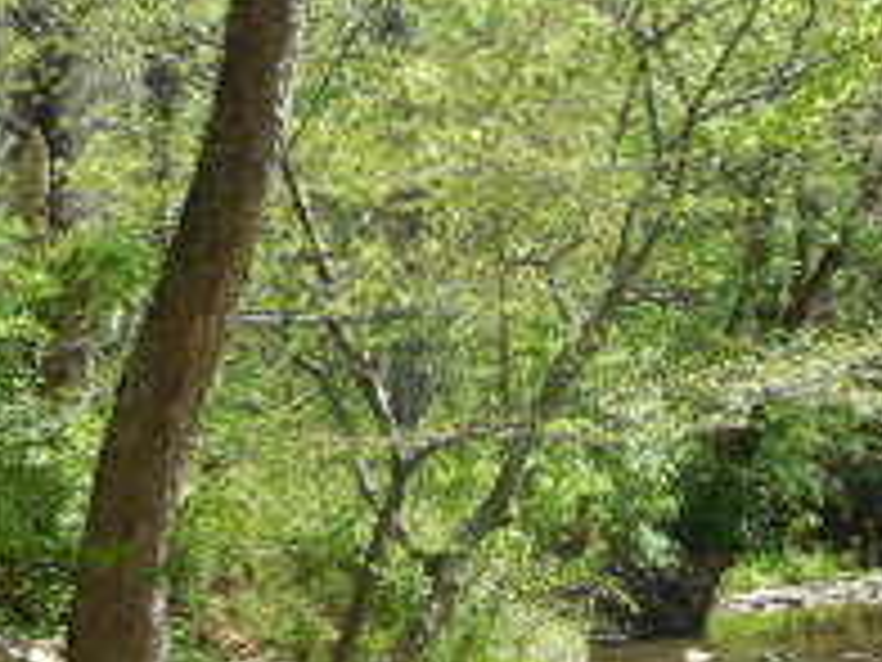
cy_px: 639
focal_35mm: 150
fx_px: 3822
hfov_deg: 12.8
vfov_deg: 9.8
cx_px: 1125
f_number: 3.8
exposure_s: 1/320
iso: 125
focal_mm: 8.2
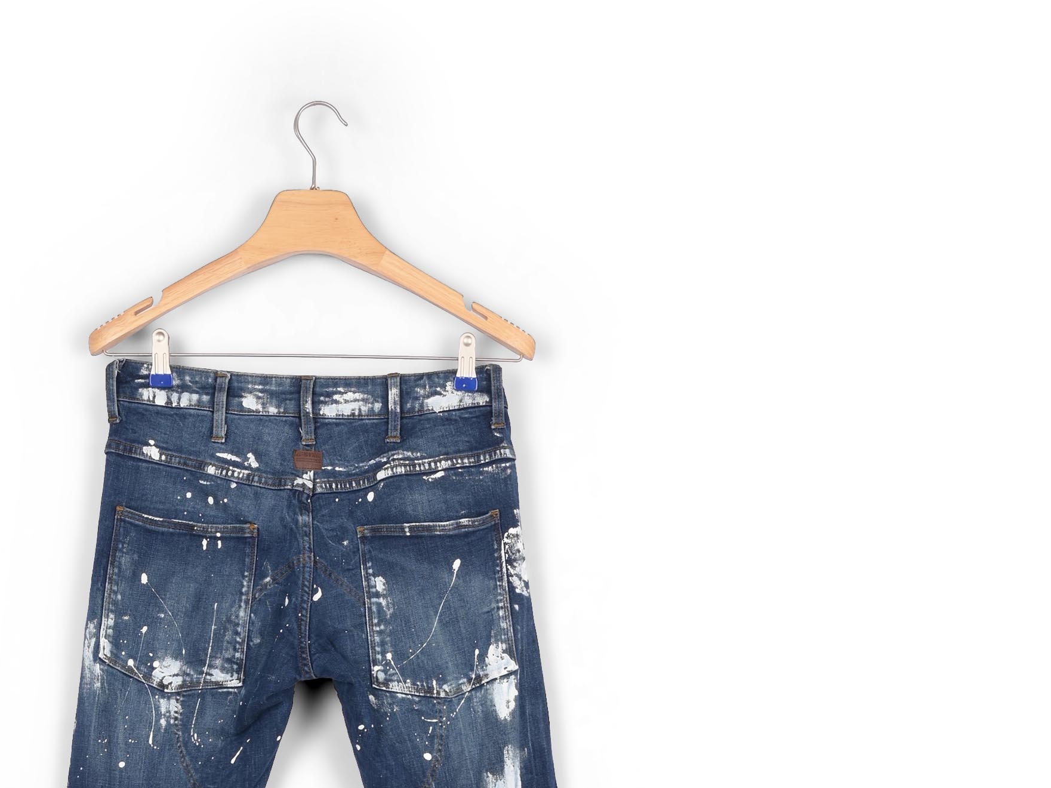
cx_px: 314
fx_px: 2520
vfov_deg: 17.0
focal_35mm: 83
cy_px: 954
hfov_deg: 23.4
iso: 100
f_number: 11
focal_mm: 38
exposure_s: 1/125
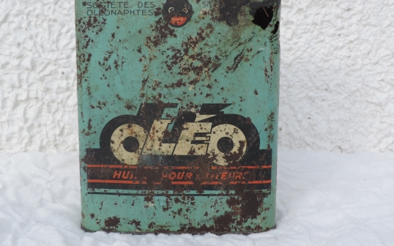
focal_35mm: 39
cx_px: 182
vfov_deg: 32.7
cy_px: 105
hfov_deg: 50.4
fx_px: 419
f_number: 3.2
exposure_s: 1/200
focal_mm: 5.8
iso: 80
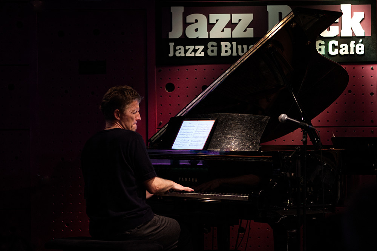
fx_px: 1257
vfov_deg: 11.4
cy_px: 126
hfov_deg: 17.1
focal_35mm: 120
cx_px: 188
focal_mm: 120
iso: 2800
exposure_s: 1/160
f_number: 2.8
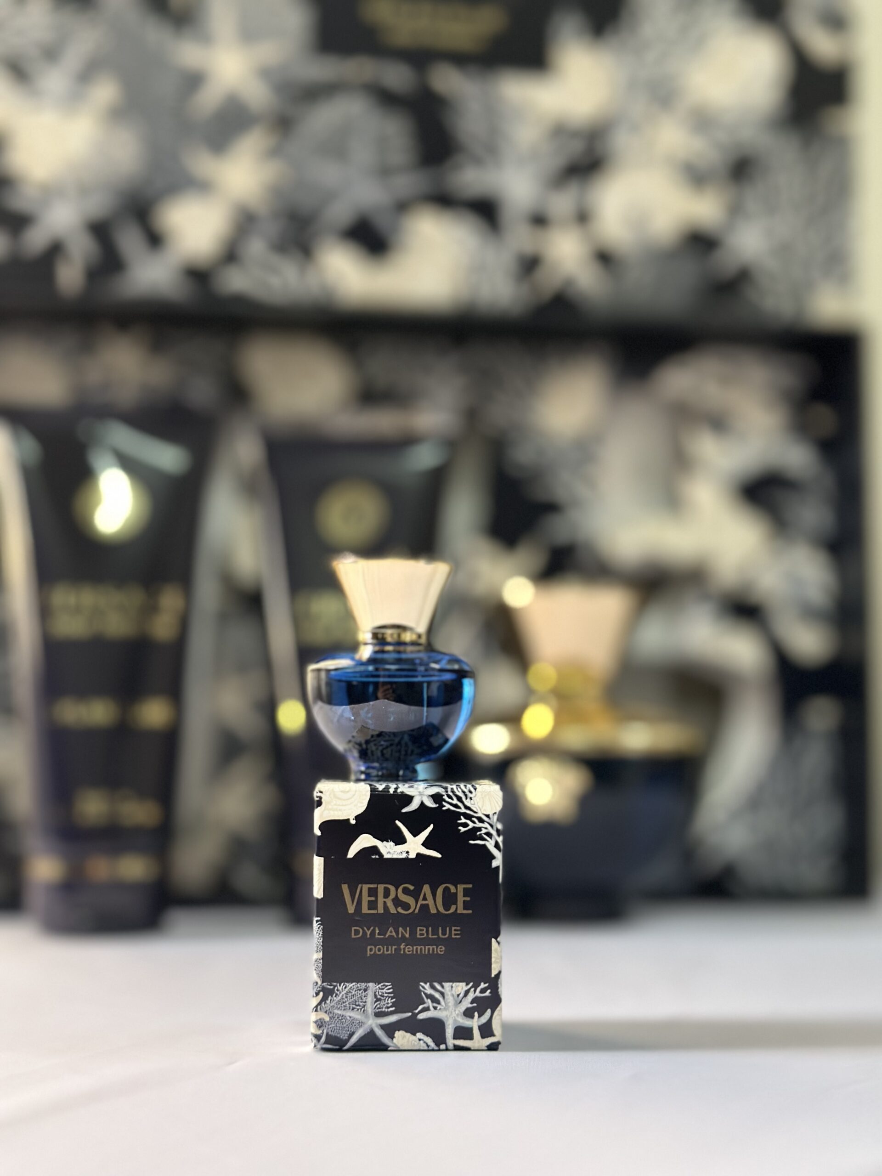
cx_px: 441
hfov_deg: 30.3
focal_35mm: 48
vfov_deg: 39.7
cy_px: 588
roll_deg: +0.0
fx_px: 1631
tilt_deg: +4.9
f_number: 1.78
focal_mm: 6.86
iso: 320
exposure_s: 1/50
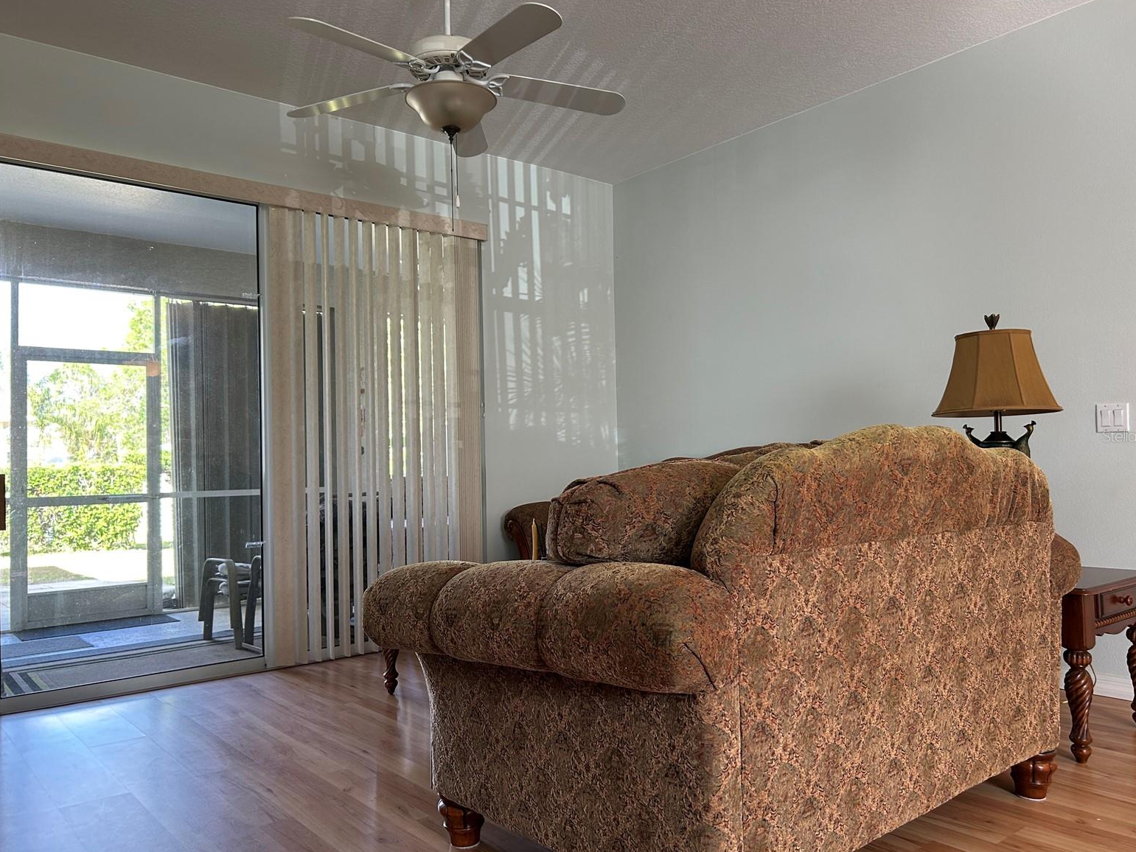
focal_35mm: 27
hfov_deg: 65.3
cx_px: 582
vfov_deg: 51.4
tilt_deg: +0.6
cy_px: 436
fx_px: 886
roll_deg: +1.4
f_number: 1.5
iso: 100
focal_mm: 5.7
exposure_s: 1/60
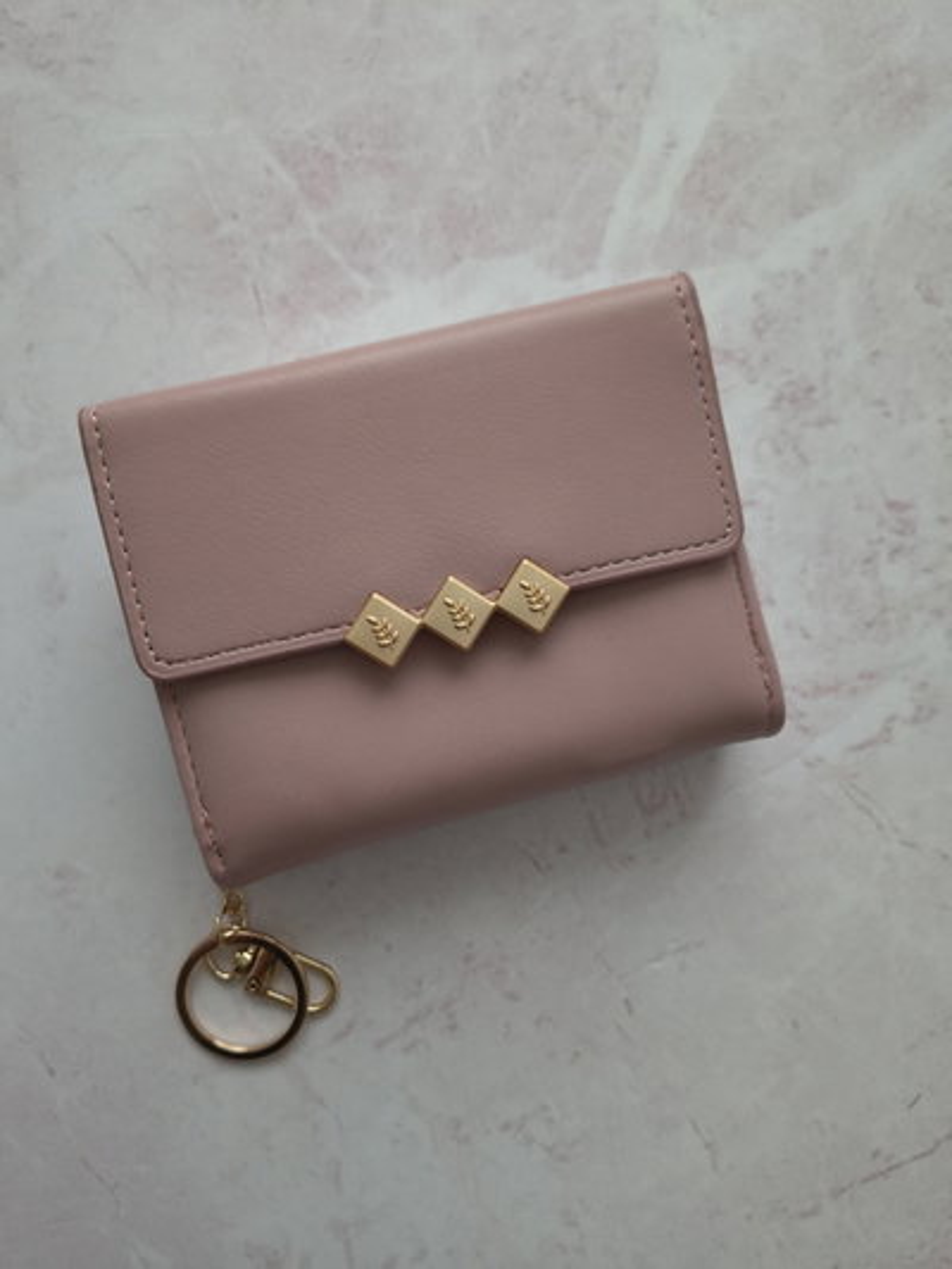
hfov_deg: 56.8
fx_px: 880
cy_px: 634
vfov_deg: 71.6
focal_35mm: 24
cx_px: 476
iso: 716
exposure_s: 1/100
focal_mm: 5.56
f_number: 1.8
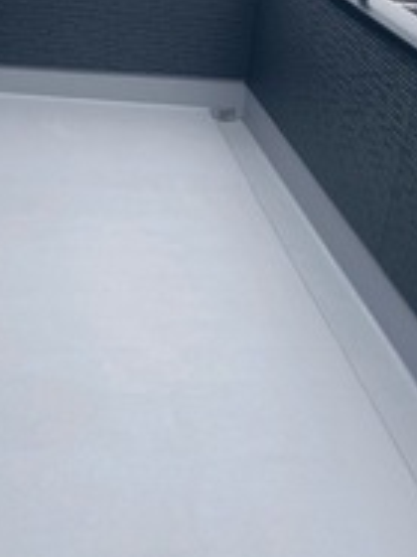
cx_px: 238
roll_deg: -7.5
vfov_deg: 35.5
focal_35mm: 54
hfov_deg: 27.0
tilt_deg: -25.7
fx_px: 868
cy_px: 232
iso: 20
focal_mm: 3.99
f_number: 1.8
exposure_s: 1/867
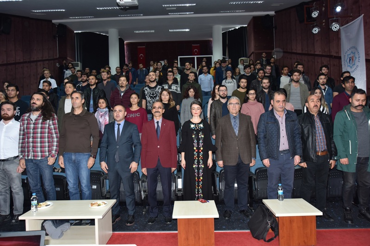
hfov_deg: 73.8
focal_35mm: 24
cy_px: 123
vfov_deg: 53.1
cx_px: 185
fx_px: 247
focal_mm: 24
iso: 500
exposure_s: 1/60
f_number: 5.6
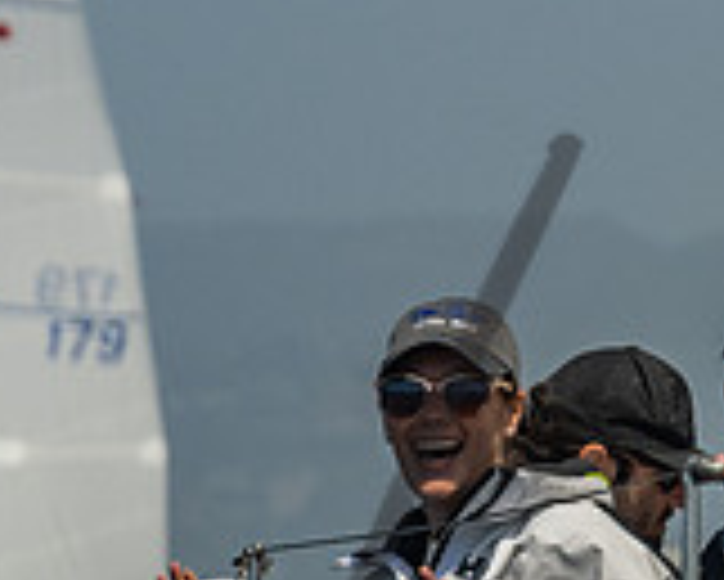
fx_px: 22899
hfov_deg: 1.8
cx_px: 689
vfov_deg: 1.5
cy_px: 181
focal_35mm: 1068
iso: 320
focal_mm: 190
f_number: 6.3
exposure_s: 1/1600
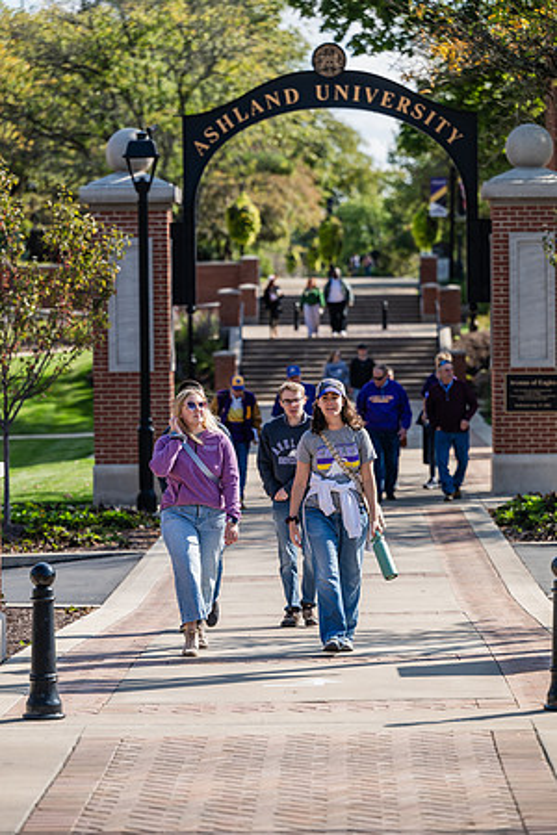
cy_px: 418
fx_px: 3133
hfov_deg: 10.2
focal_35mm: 135
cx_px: 278
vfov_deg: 15.2
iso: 125
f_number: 3.5
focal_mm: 135
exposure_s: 1/1000
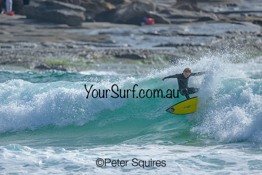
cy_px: 88
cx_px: 131
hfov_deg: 2.6
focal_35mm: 800
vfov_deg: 1.7
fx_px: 5823
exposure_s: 1/2000
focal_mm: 800
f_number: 6.3
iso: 180
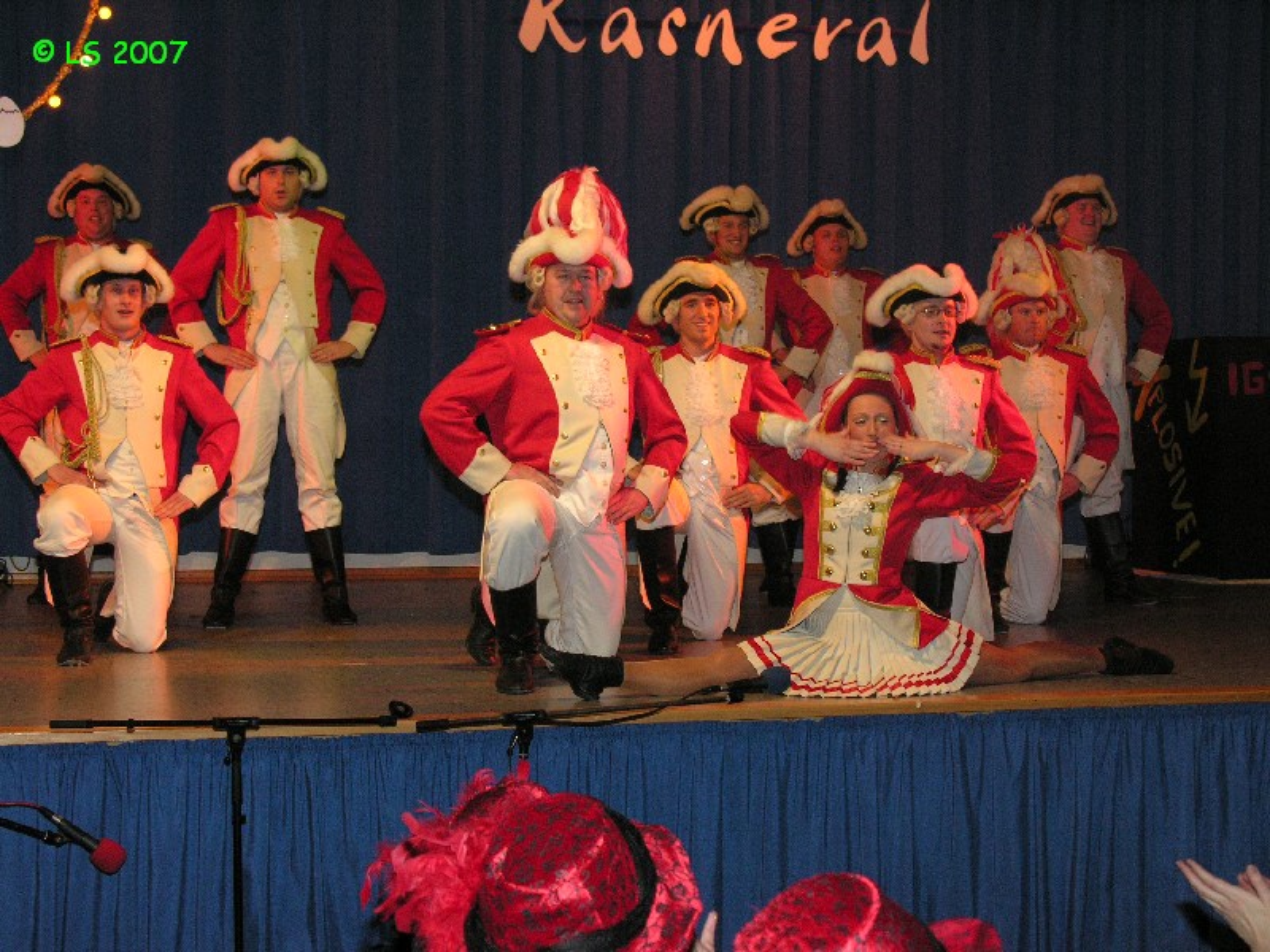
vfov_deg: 22.9
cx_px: 635
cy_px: 476
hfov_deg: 30.3
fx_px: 2348
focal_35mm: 64
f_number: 4
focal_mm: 16.4
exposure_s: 1/60.1
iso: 200
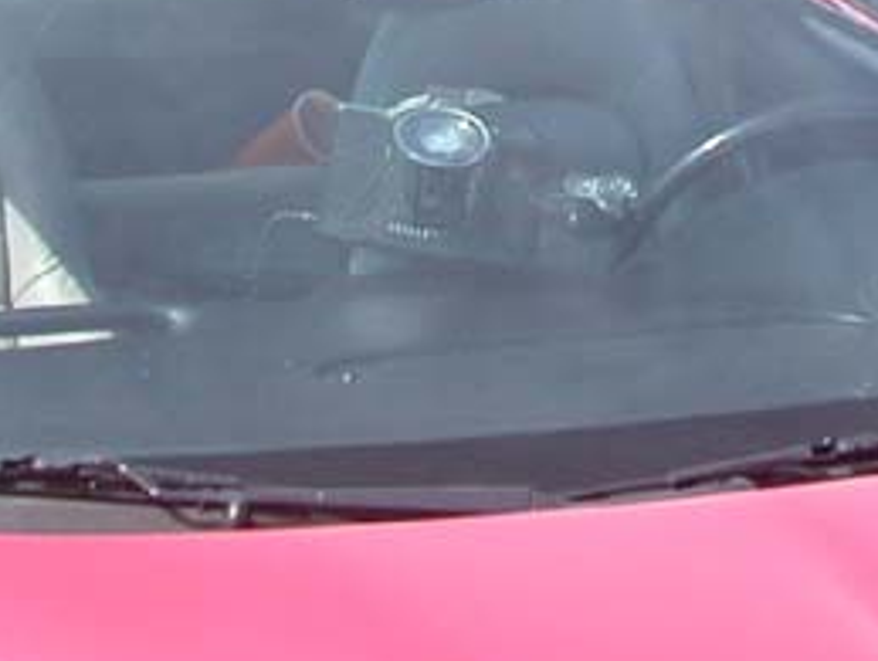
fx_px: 3810
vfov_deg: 9.5
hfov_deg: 13.1
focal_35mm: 150
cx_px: 637
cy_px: -485
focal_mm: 7.85
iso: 100
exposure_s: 1/1000
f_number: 2.6
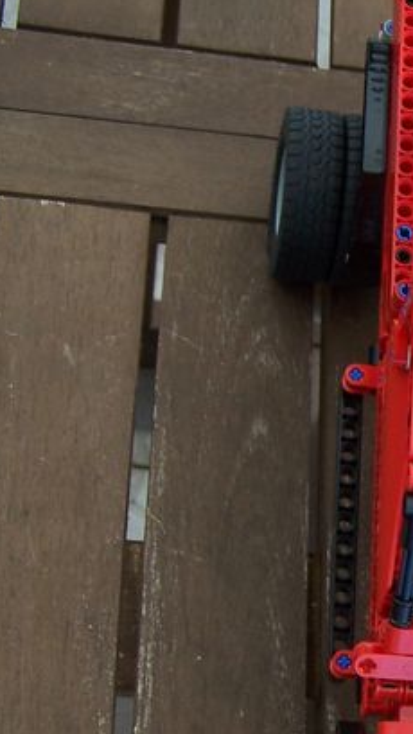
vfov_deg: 25.8
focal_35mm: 81
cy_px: 565
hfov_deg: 14.3
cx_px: 530
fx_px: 1577
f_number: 2.8
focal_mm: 6.3
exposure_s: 1/500
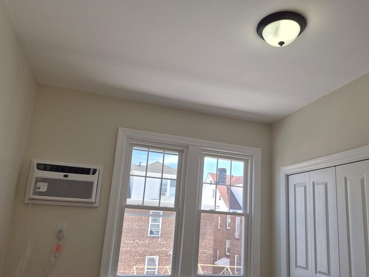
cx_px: 193
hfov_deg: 65.3
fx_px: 288
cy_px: 159
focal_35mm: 27
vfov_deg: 51.2
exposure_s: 1/1164
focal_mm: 5.4
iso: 80
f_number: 1.8
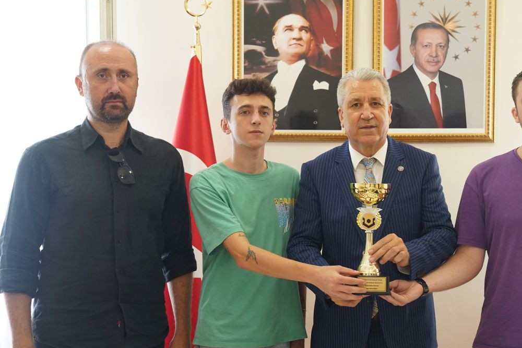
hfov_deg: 38.6
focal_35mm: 51
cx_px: 325
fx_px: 740
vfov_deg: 26.4
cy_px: 221
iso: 2000
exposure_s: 1/125
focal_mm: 34
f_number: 4.5
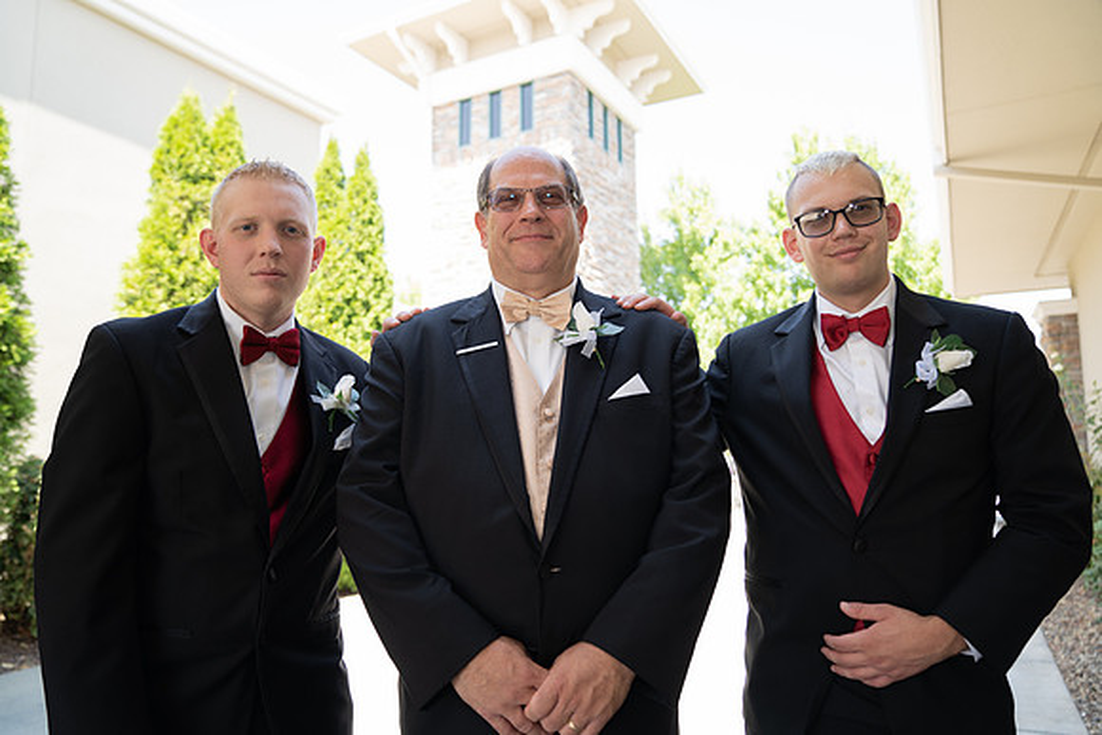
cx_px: 551
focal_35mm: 24
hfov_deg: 73.7
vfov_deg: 53.2
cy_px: 368
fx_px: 735
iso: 160
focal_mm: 24
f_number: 2.8
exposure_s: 1/200
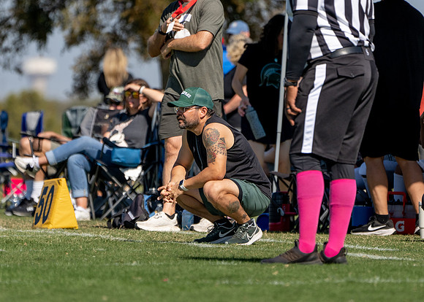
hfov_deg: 2.8
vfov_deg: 2.0
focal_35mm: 723
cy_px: 152
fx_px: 8708
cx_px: 206
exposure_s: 1/1250
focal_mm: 400
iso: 100
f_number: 5.6
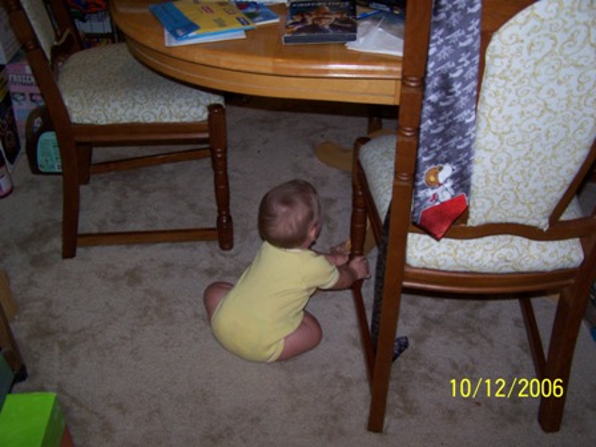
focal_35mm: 38
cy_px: 224
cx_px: 298
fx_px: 654
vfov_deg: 37.7
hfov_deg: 49.0
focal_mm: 6.3
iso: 140
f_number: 2.8
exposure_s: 1/60
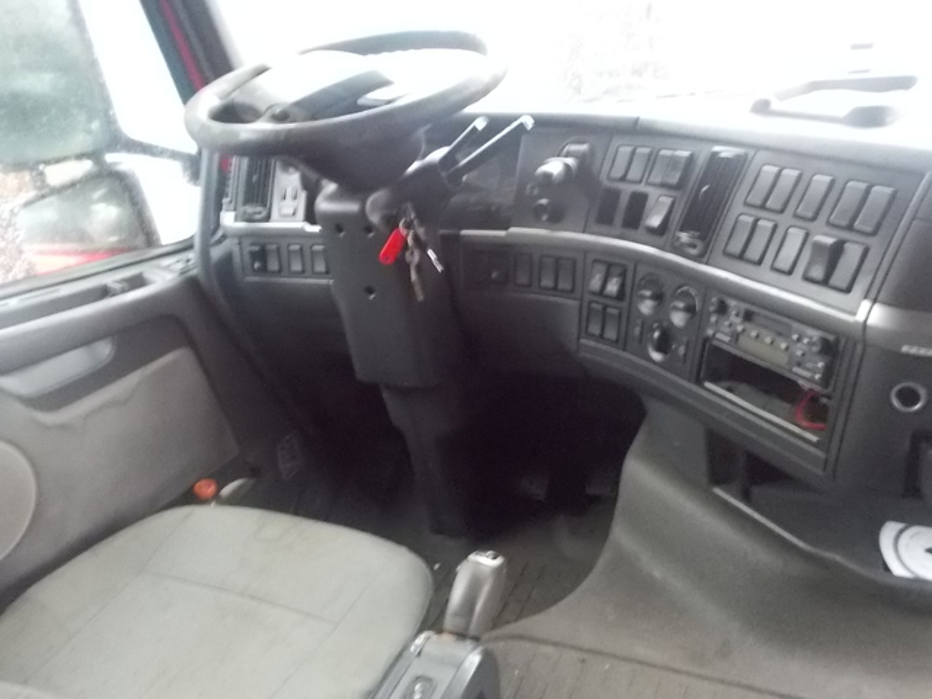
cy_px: 350
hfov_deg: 61.7
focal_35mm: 29
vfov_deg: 48.2
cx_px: 466
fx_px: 781
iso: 800
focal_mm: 4.1
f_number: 3.3
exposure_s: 1/10
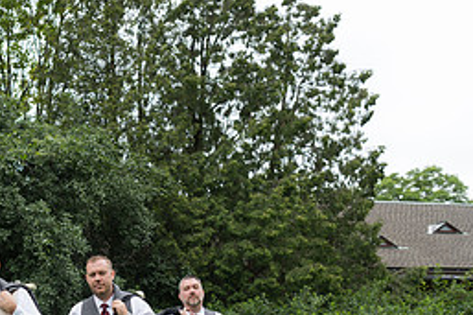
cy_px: 292
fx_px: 801
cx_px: -13
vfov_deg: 21.7
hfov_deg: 30.3
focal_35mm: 61
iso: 64
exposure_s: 1/320
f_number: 2.8
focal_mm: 27
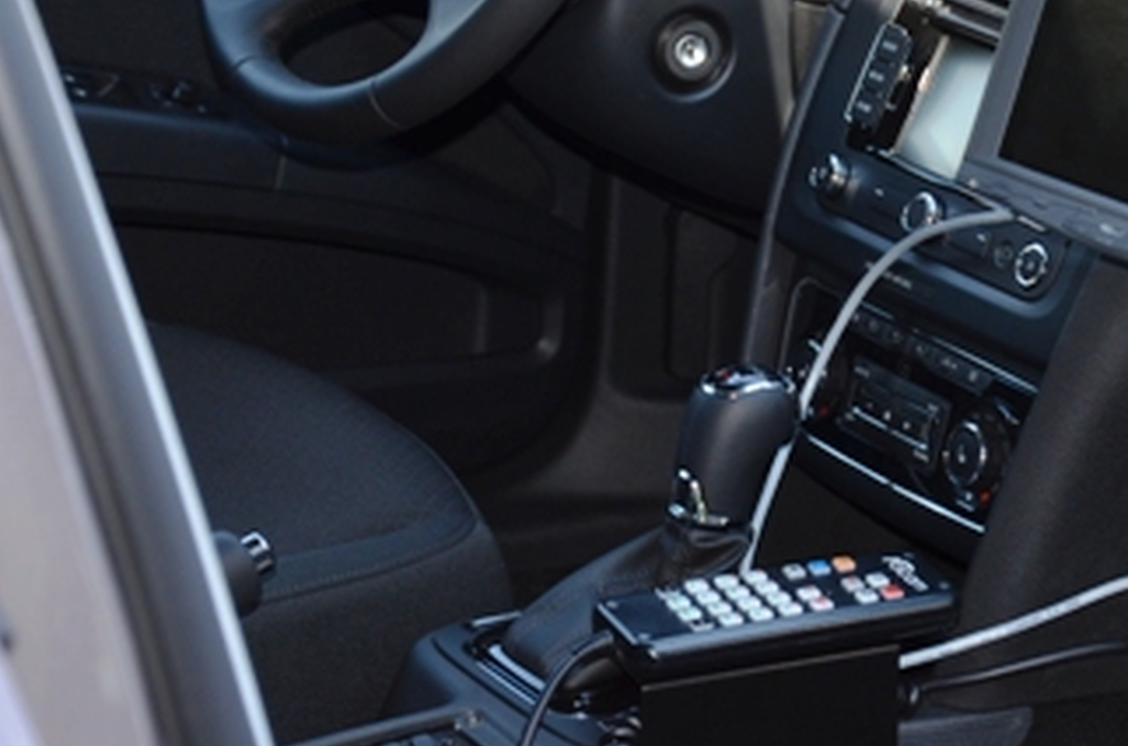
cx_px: 1030
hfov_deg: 14.2
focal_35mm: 143
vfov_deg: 9.5
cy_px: 21
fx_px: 4470
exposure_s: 1/160
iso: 200
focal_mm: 48
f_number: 4.8
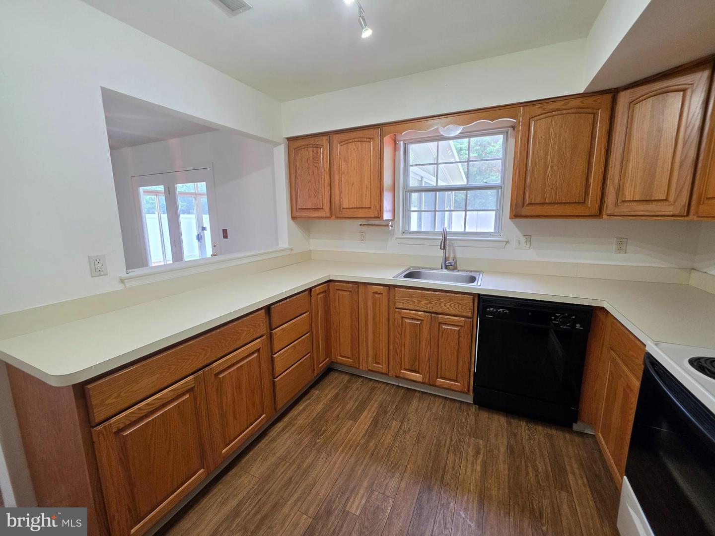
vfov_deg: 89.9
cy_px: 268
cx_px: 358
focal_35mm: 13
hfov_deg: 106.2
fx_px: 269
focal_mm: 2.2
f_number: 1.9
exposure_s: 1/120
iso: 200
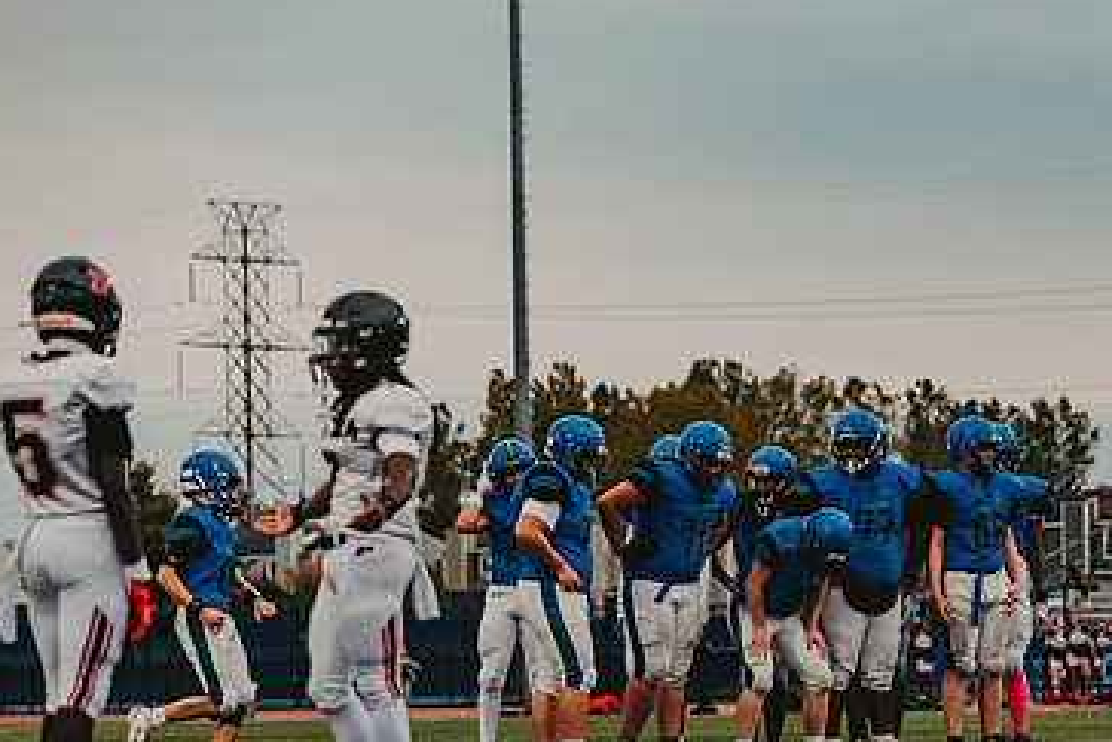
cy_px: 527
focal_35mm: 185
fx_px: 5716
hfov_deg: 11.1
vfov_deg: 7.4
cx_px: 807
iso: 800
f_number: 3.2
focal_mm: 116
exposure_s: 1/1000
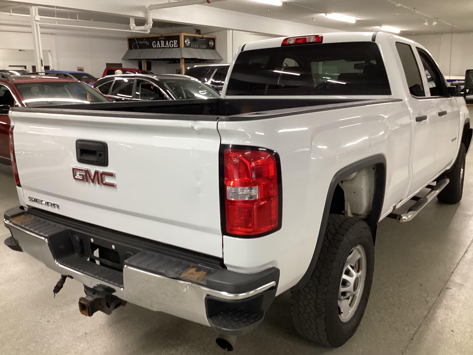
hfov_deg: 58.4
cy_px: 178
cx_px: 236
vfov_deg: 45.4
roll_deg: -0.1
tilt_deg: -14.7
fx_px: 424
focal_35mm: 31
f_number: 2.4
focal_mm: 3.3
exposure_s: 1/60
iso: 250
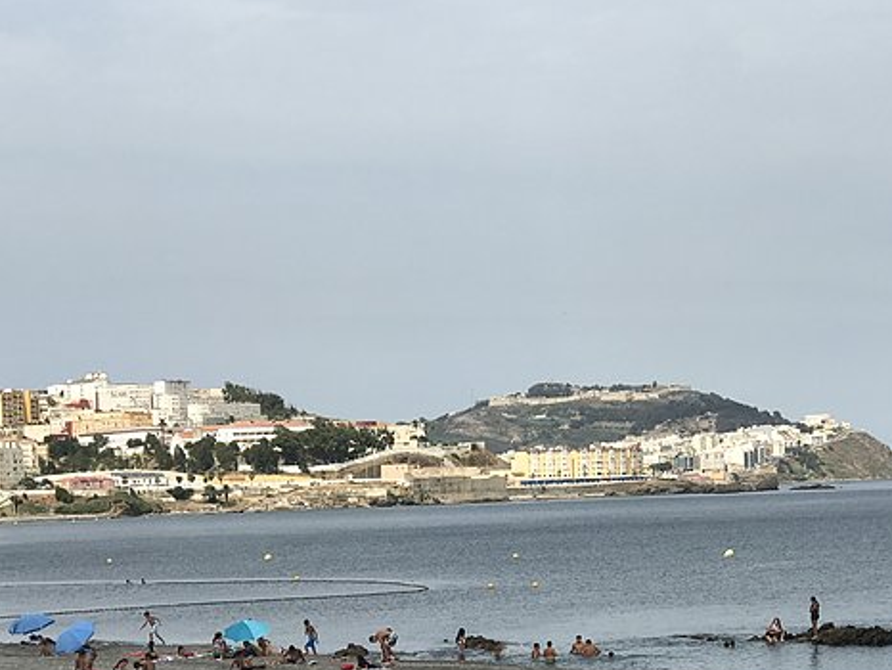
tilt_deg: -2.5
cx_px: 463
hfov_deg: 17.9
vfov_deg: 13.4
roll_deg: +2.0
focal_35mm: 110
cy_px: 606
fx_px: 2836
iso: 20
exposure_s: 1/1100
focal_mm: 6.6
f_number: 2.8
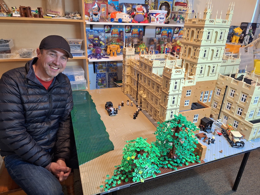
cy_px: 98
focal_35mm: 23
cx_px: 130
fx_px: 173
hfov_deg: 73.9
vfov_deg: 58.9
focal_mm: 5.54
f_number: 1.8
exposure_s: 1/25
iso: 320
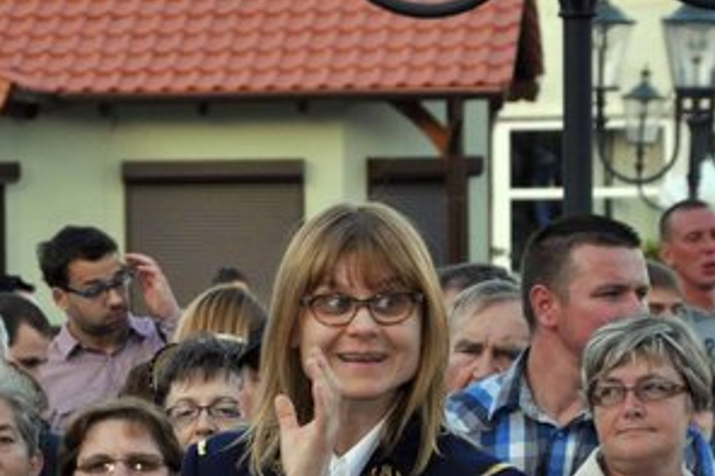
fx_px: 7582
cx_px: 273
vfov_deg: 3.6
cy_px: 464
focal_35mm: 382
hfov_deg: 5.4
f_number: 13
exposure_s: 1/60
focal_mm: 116
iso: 640
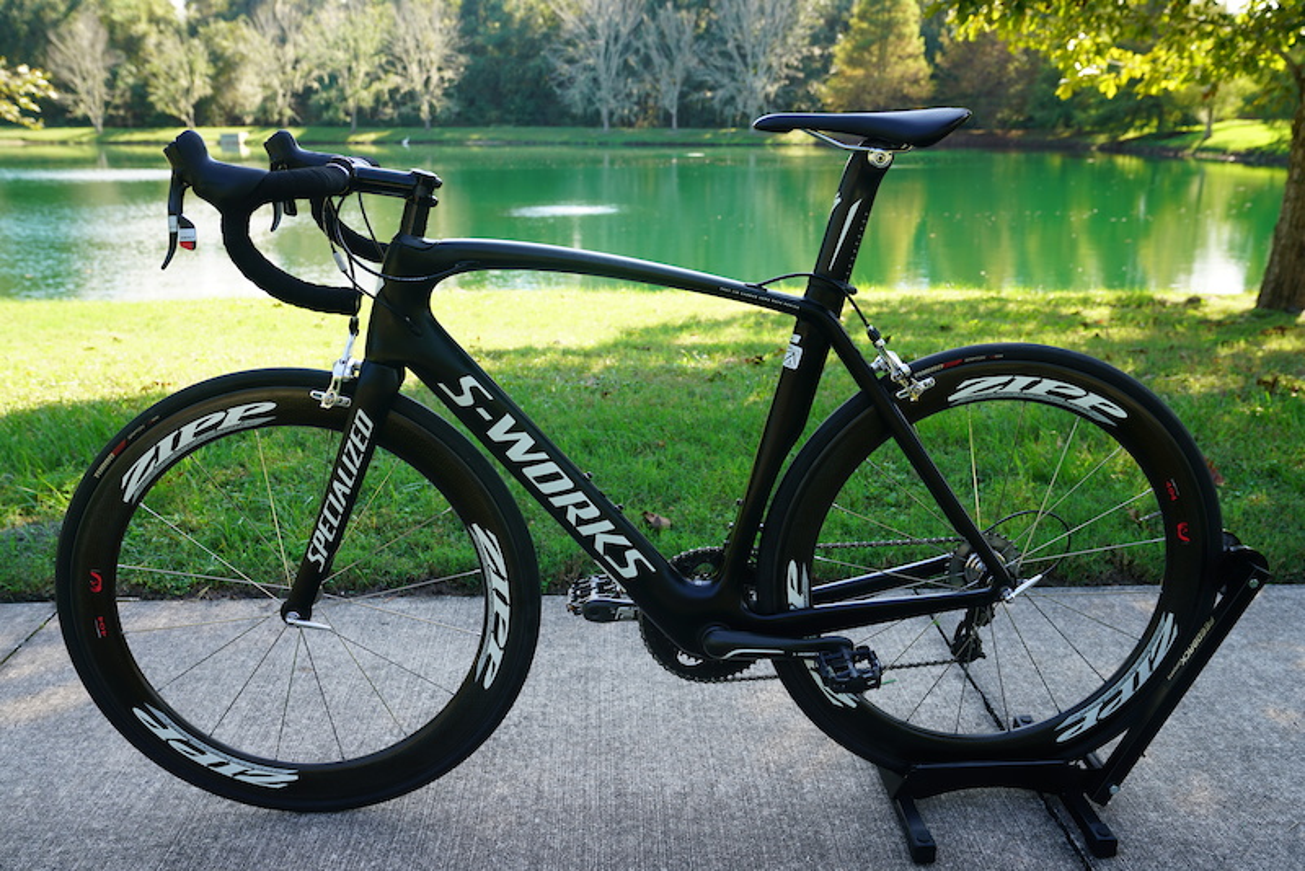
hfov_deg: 58.7
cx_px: 652
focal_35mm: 32
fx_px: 1160
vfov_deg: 41.1
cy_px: 436
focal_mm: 32
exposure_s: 1/60
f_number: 5.6
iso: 100
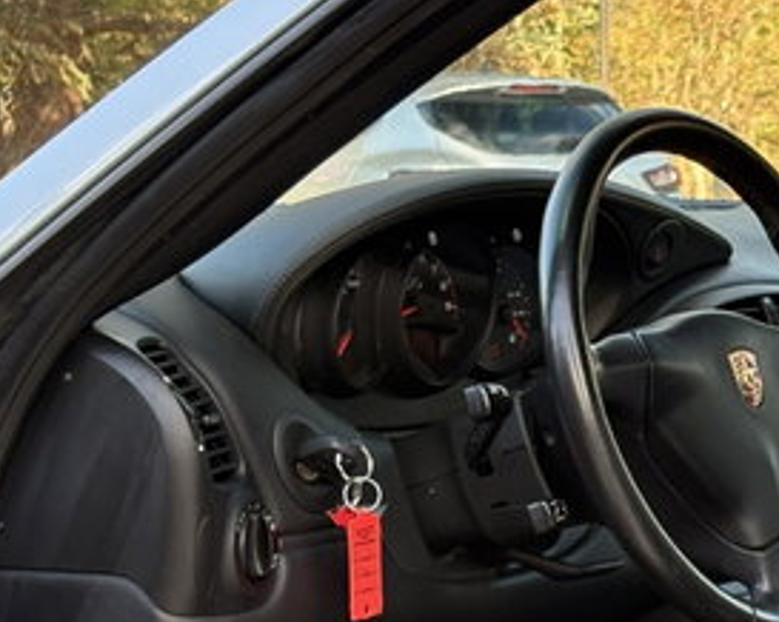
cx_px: 902
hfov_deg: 13.2
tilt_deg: -5.5
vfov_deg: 10.8
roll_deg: +2.5
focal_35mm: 143
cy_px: 476
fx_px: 3295
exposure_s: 1/79
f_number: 1.6
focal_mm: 5.96
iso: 50
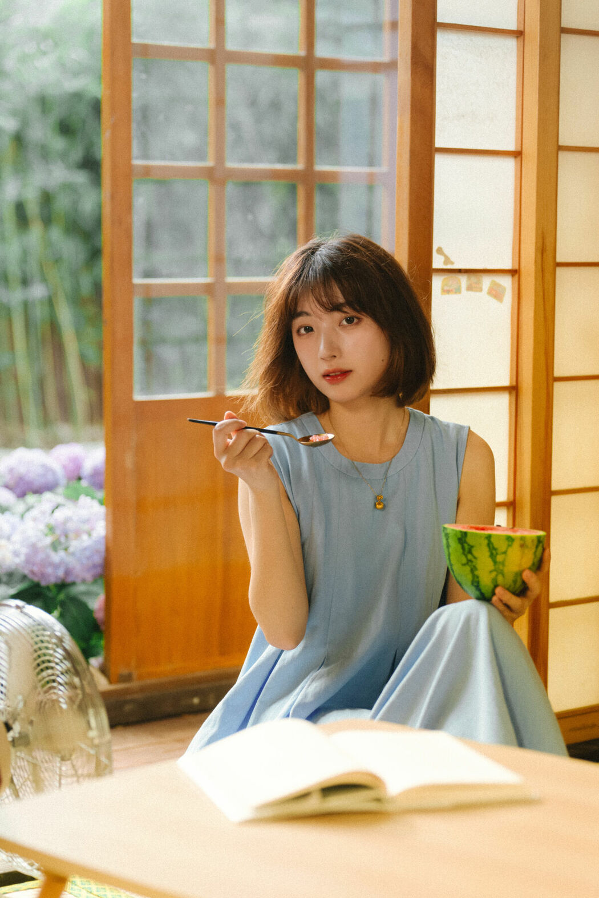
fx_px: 1972
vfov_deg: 25.7
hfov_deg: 17.3
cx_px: 300
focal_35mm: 79
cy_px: 449
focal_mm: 79
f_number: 2.5
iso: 400
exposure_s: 1/400
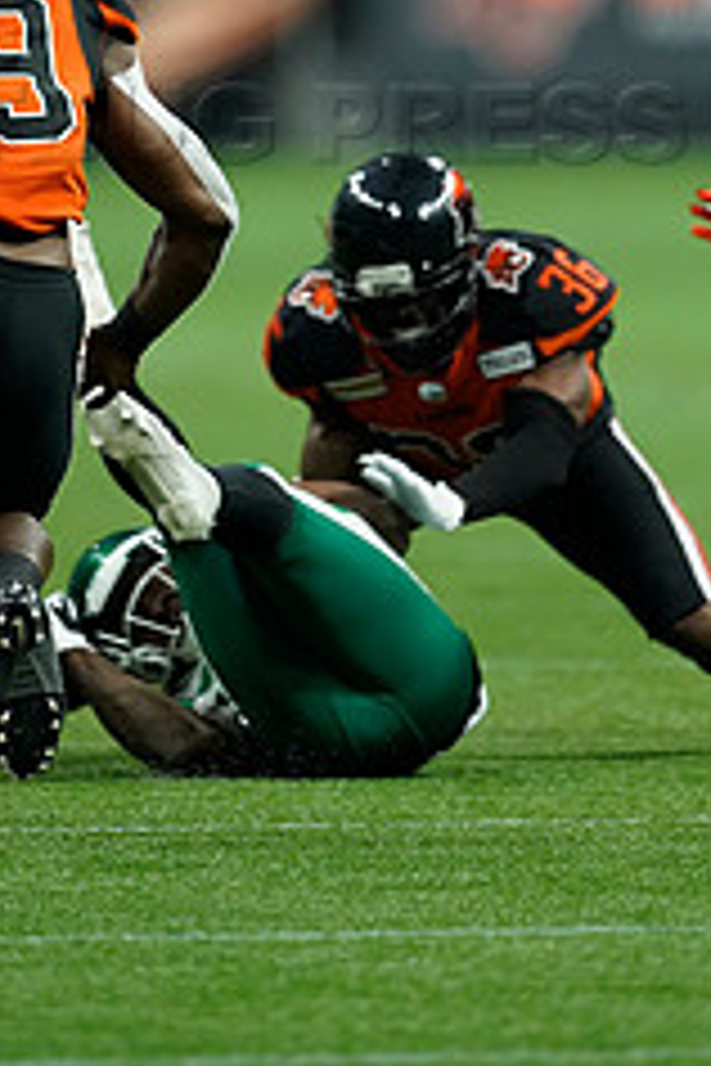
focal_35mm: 1139
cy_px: 103
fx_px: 33740
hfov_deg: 1.2
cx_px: 158
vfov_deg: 1.8
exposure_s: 1/2000
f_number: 4
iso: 5000
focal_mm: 600
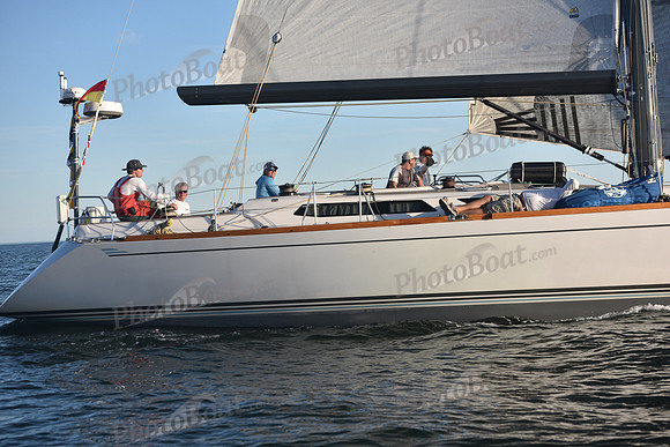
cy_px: 224
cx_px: 335
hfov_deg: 25.4
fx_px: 1489
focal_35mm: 80
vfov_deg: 17.1
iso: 250
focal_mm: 80
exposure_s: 1/800
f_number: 4.5
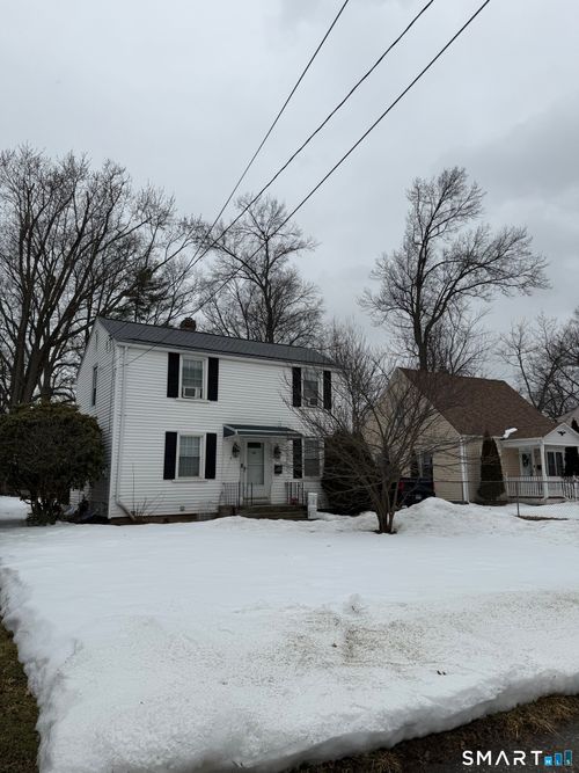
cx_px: 290
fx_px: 535
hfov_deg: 56.8
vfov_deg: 71.6
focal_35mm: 24
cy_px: 386
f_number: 1.78
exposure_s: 1/3145
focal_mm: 6.76
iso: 80
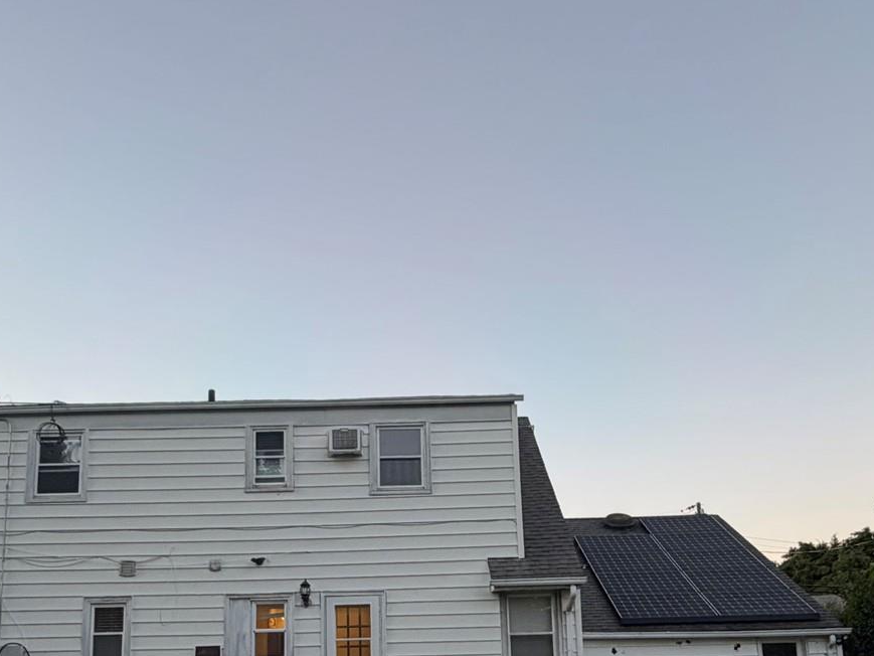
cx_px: 420
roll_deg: +2.2
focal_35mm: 33
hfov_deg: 55.3
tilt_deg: +9.6
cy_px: 561
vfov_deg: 40.4
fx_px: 833
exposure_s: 1/121
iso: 125
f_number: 2.2
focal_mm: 2.22
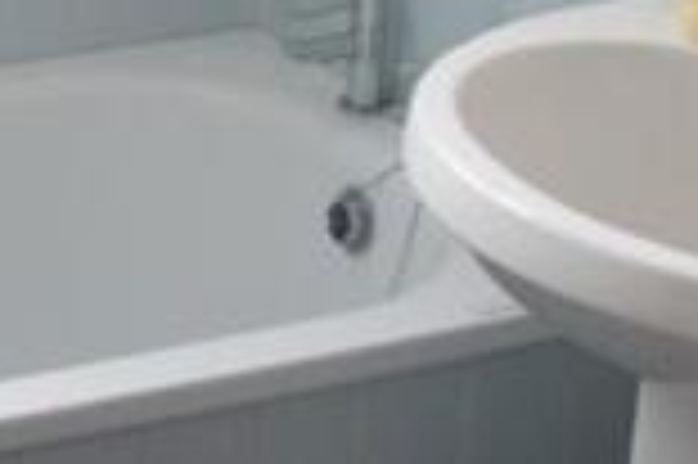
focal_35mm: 140
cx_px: -122
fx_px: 2712
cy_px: -41
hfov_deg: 14.3
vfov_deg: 9.7
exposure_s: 1/40
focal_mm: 22
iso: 200
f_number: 4
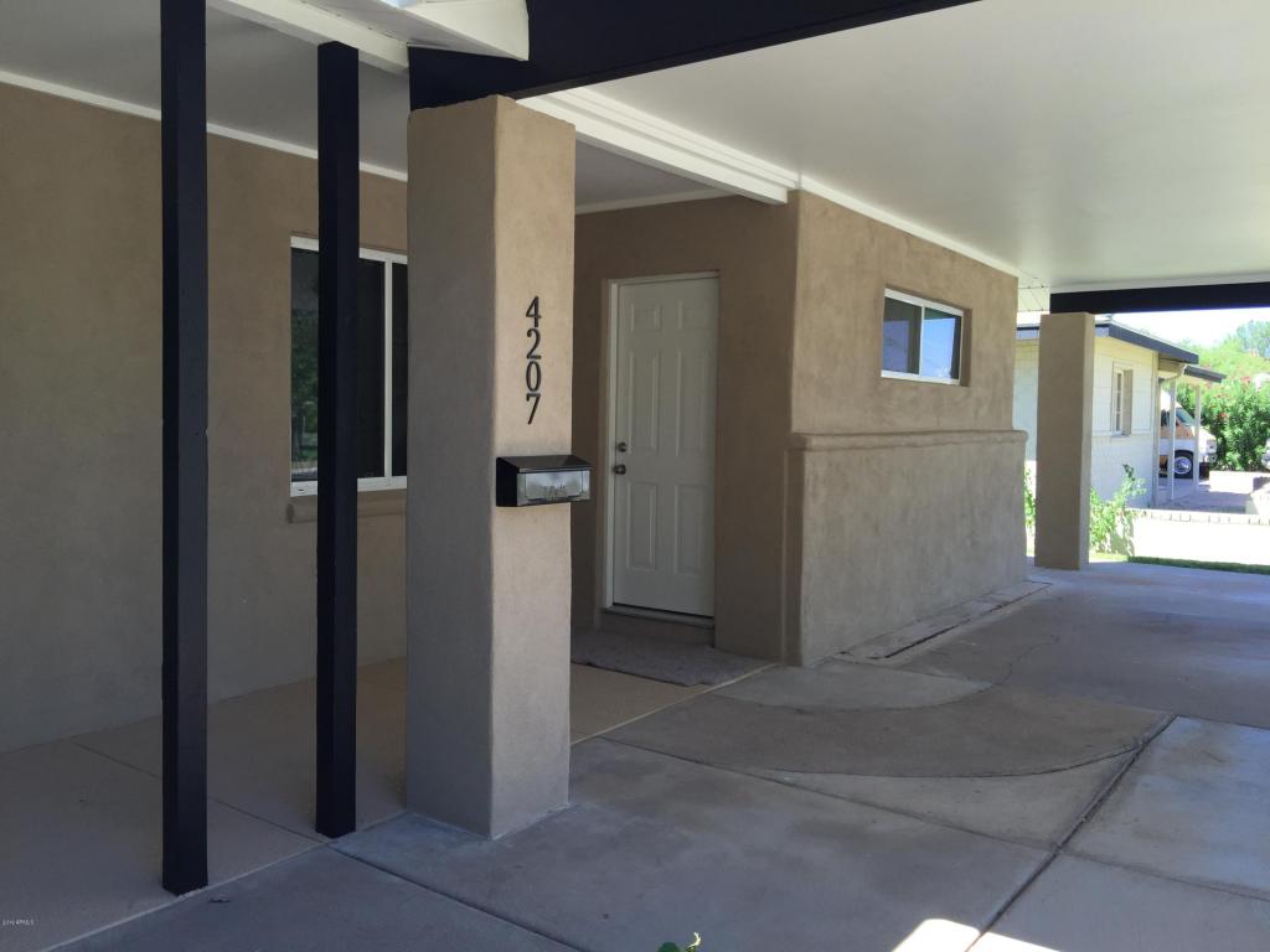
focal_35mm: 29
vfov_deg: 48.2
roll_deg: -2.4
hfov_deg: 61.7
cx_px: 635
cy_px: 476
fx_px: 1064
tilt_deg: -1.9
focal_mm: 4.15
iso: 32
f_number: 2.2
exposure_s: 1/366
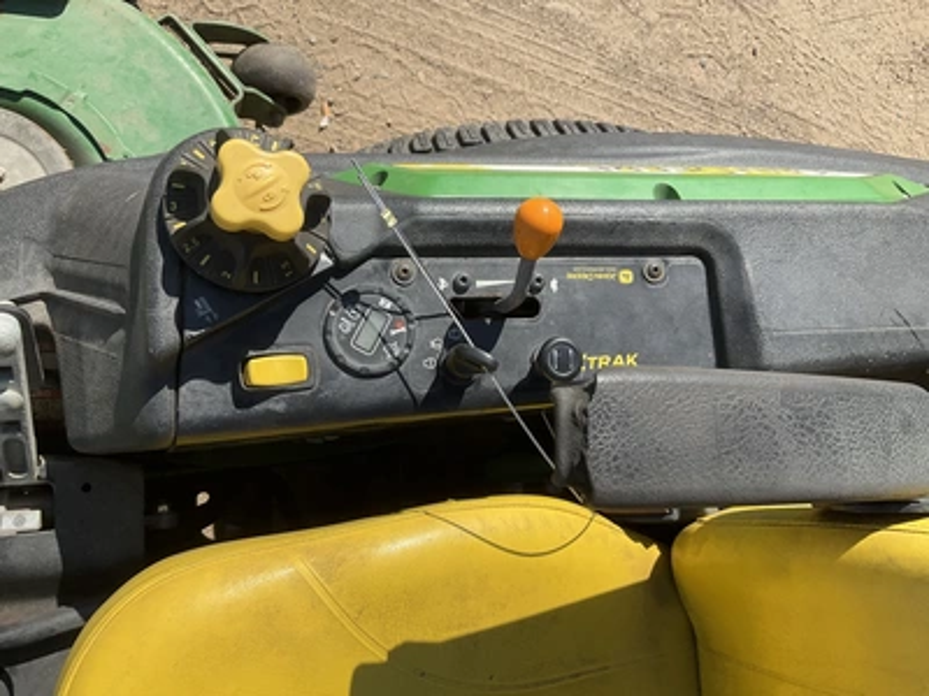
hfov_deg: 61.7
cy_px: 348
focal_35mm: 29
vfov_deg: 48.2
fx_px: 778
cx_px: 464
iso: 25
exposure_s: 1/1912
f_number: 1.8
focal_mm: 3
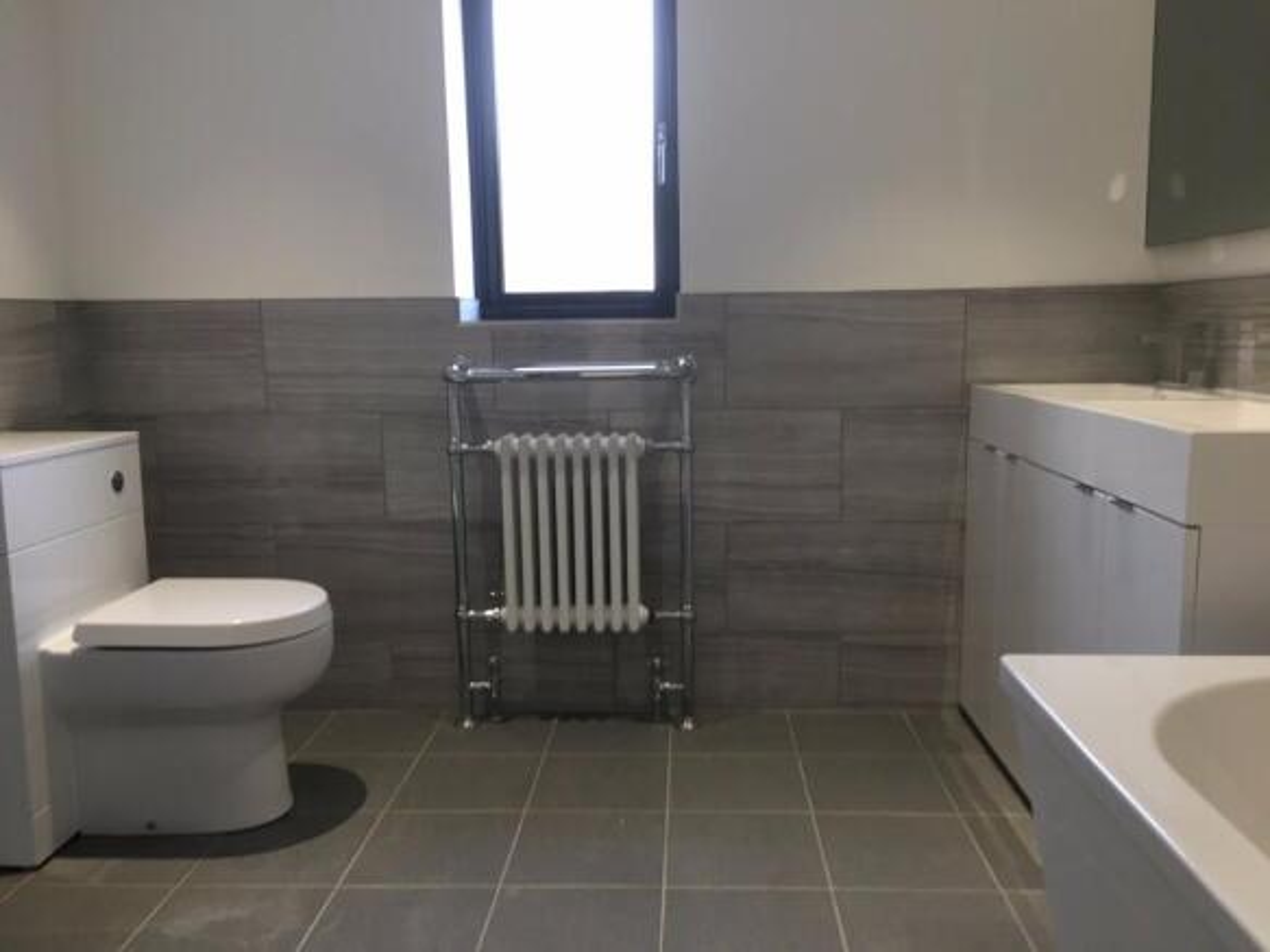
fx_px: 1064
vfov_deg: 48.2
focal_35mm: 29
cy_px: 476
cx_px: 635
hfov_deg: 61.7
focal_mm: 4.15
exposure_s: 1/33
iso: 80
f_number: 2.2
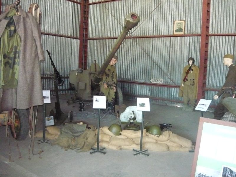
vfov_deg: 42.9
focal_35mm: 33
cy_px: 88
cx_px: 118
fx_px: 225
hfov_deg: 55.4
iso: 1000
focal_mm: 5.5
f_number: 2.8
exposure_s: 1/30
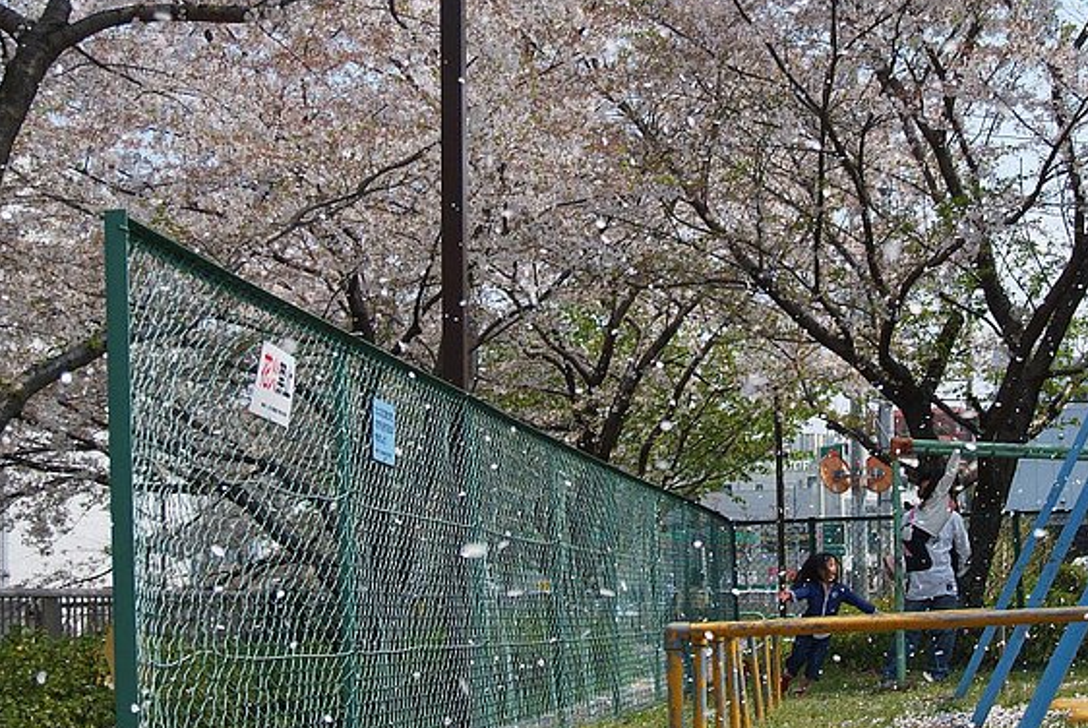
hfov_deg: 28.0
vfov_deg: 19.2
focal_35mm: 71
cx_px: 829
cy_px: 421
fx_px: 2148
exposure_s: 1/3000
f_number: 2.8
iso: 200
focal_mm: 26
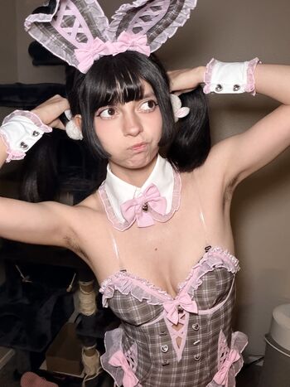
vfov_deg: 60.0
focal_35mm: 30
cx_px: 145
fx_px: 335
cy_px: 194
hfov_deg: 46.8
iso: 400
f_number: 1.9
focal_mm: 2.71
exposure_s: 1/30
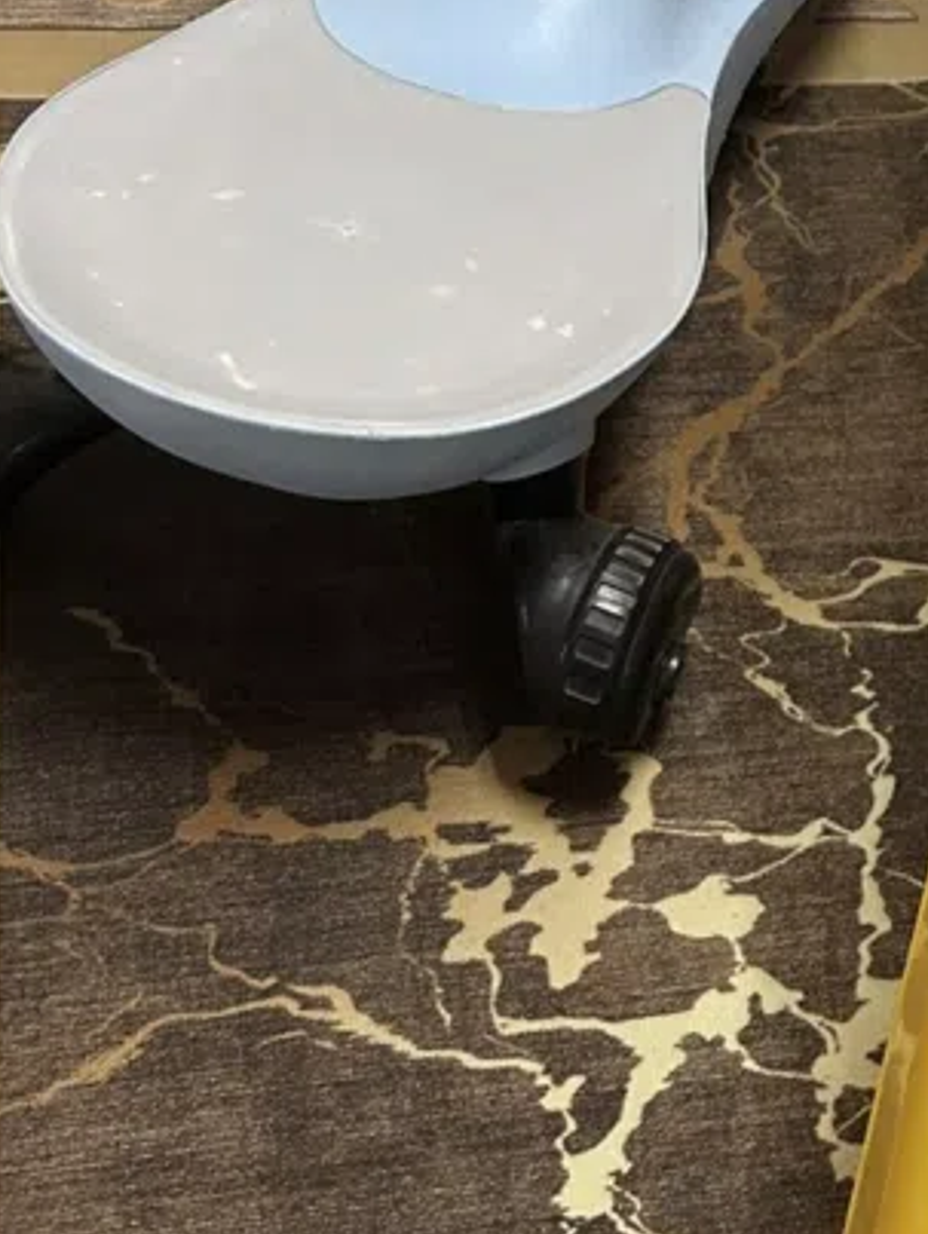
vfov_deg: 21.8
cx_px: 1323
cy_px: 145
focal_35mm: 88
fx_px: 3141
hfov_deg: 15.7
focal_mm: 5.7
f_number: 1.5
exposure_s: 1/50
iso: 200
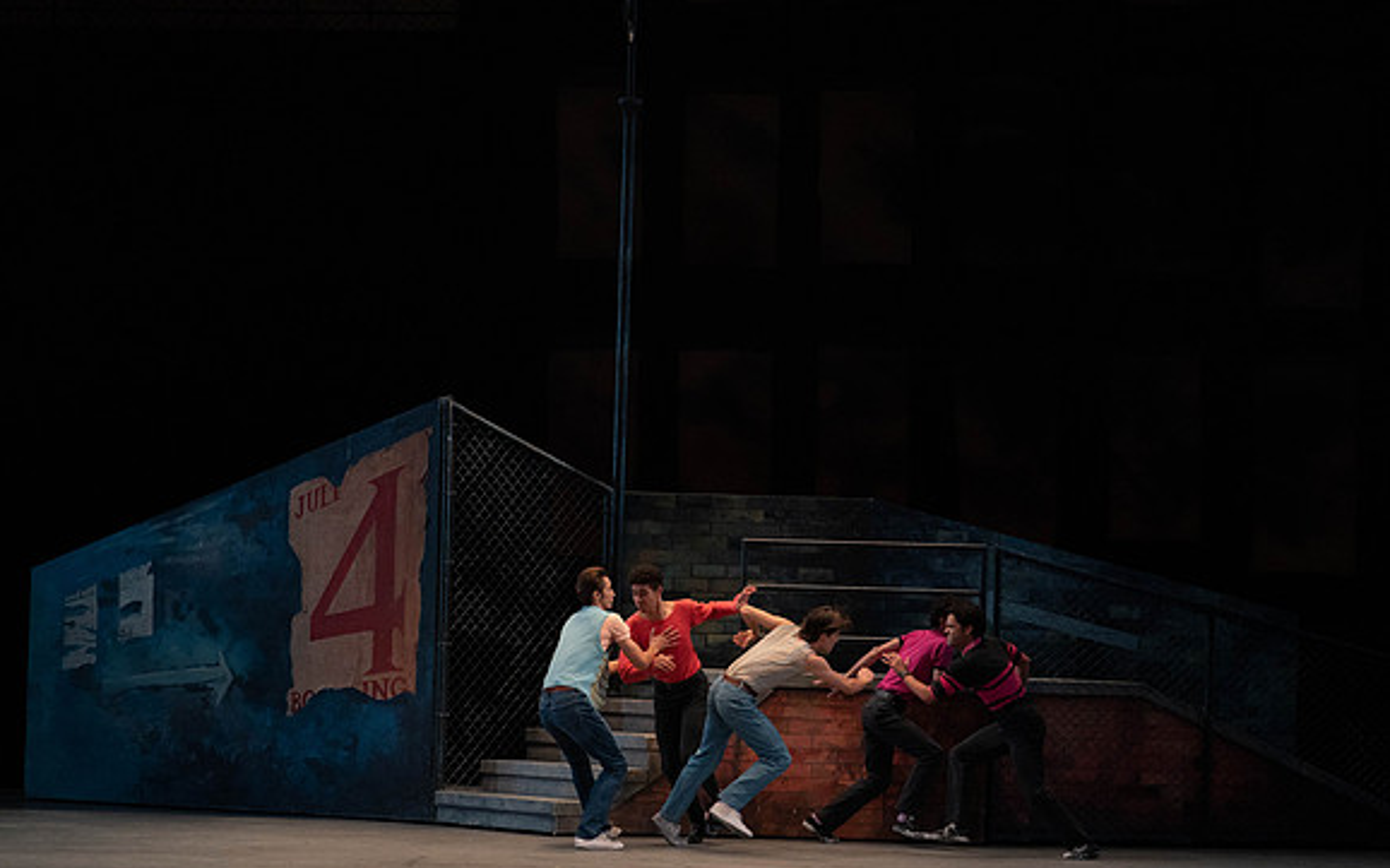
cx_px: 695
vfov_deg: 10.2
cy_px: 460
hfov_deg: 16.2
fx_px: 4886
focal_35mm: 129
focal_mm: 126
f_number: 4.5
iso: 3200
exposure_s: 1/400
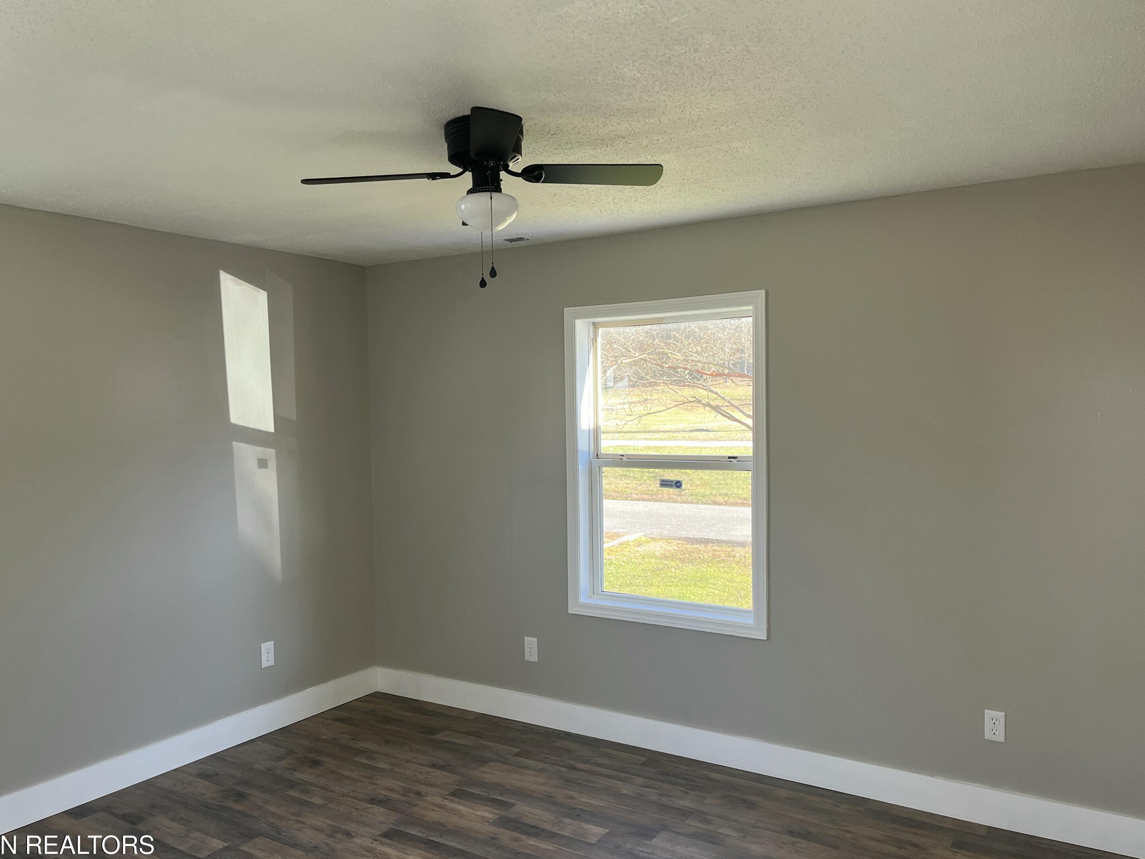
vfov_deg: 51.4
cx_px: 560
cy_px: 440
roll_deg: +1.1
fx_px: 893
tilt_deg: -3.6
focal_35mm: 27
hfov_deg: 65.3
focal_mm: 5.1
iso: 64
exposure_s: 1/122
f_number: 1.6
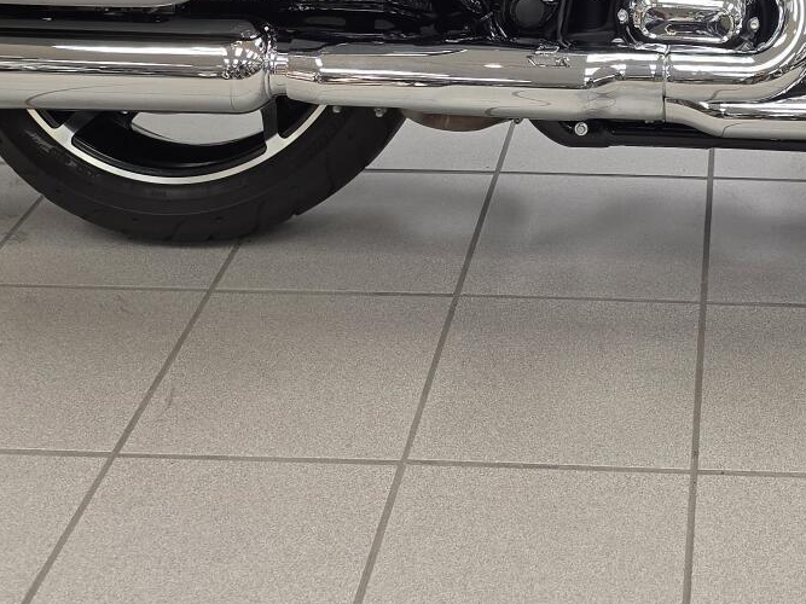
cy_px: -232
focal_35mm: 69
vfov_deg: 19.3
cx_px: 684
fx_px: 1606
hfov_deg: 27.4
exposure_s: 1/120
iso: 250
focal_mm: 6.25
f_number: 1.7
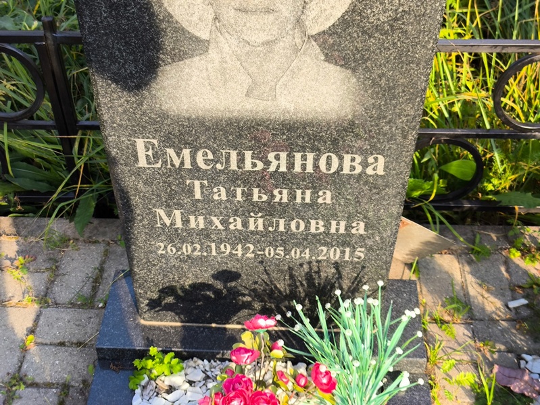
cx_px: 270
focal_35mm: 50
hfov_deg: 38.2
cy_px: 202
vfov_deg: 29.1
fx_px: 780
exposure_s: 1/334
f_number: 1.7
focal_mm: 4.71
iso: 50
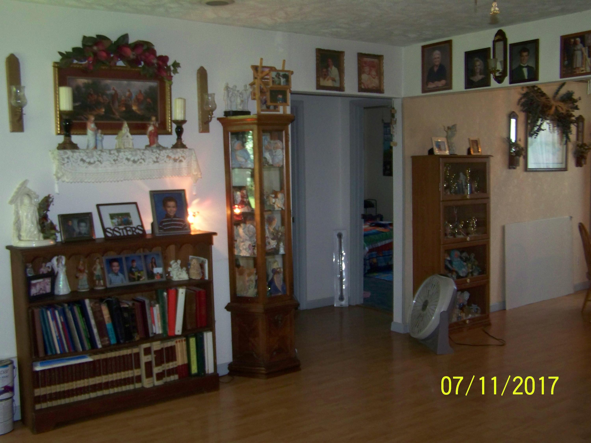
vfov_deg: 37.7
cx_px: 296
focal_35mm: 38
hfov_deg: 49.0
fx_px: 649
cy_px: 222
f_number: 2.8
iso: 200
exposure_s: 1/30
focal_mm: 6.3
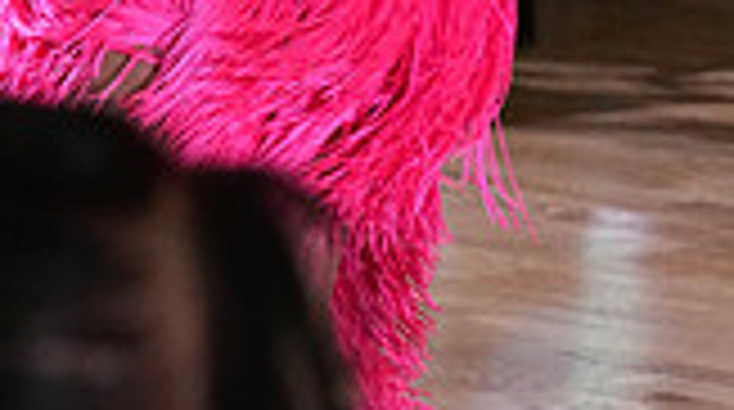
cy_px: -536
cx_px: 236
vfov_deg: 2.3
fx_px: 10238
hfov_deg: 4.1
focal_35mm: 527
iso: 8000
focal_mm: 141
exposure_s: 1/400
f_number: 6.3
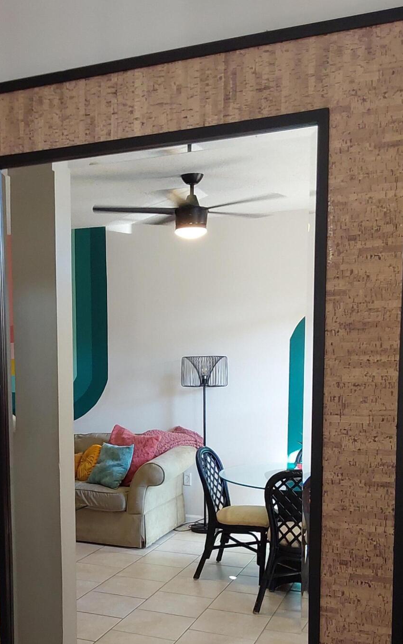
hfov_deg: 28.6
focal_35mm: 44
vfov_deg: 44.3
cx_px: 81
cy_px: 454
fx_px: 773
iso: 200
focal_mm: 2.91
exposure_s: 1/60
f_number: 1.9
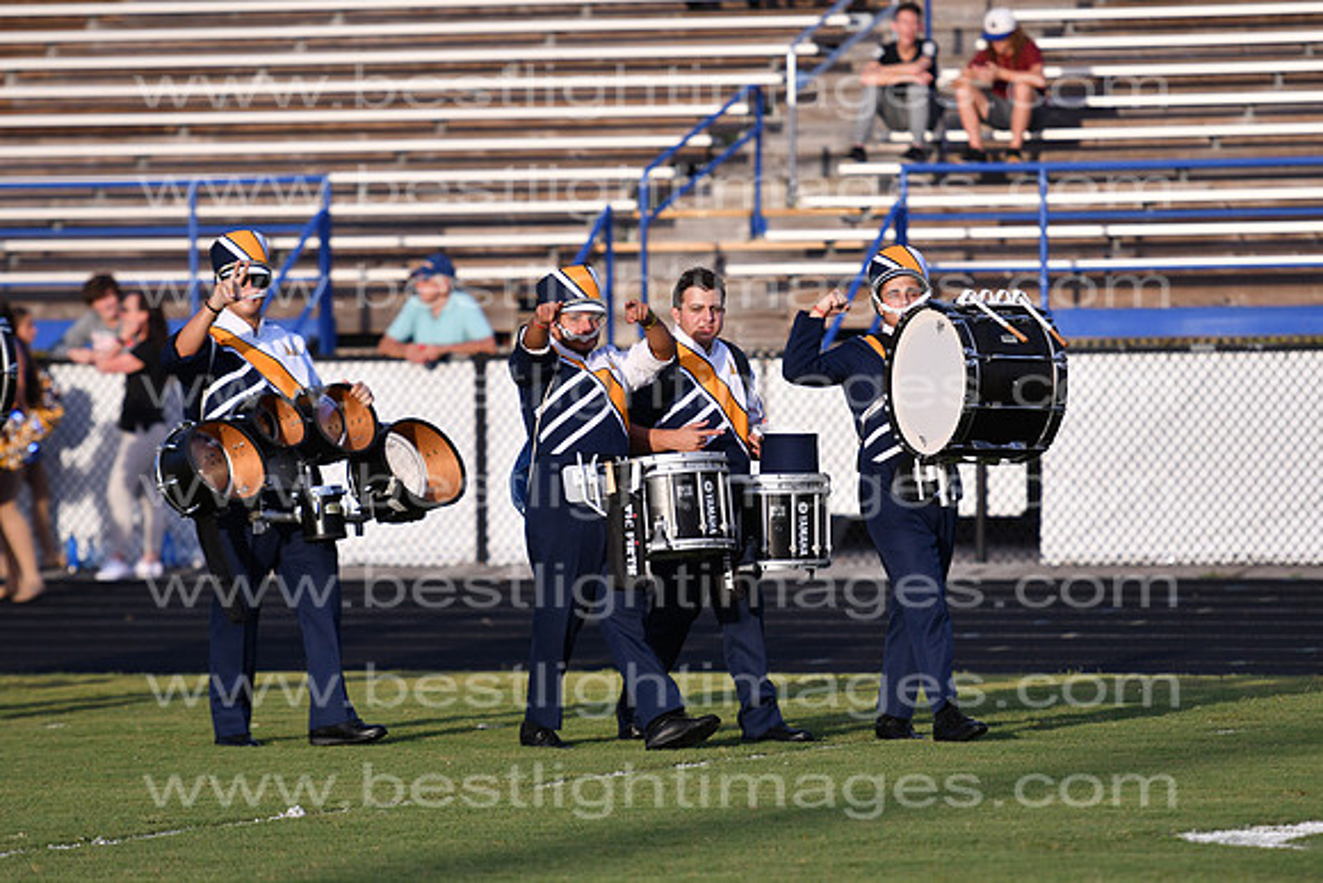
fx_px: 9373
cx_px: 662
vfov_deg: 5.4
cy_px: 442
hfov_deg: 8.1
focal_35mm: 255
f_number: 3.2
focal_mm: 170
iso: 400
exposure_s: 1/3200
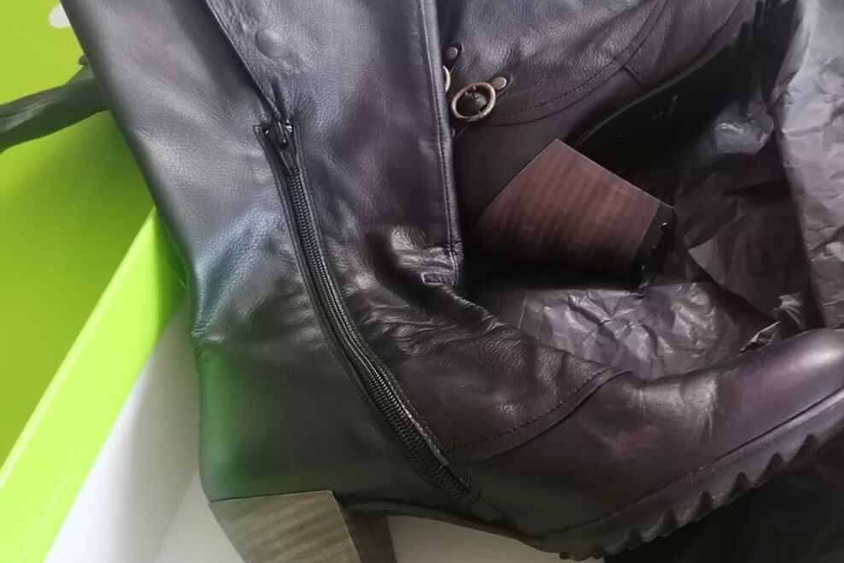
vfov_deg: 35.0
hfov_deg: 50.7
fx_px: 891
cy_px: 307
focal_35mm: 38
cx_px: 428
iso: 500
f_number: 1.8
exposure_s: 1/20
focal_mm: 4.75
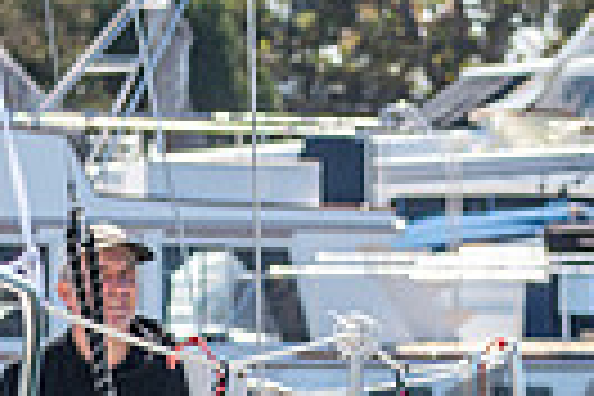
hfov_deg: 4.0
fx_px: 8480
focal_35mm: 514
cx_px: 40
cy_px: 592
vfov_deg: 2.7
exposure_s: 1/250
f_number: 5.6
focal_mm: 78
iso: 100
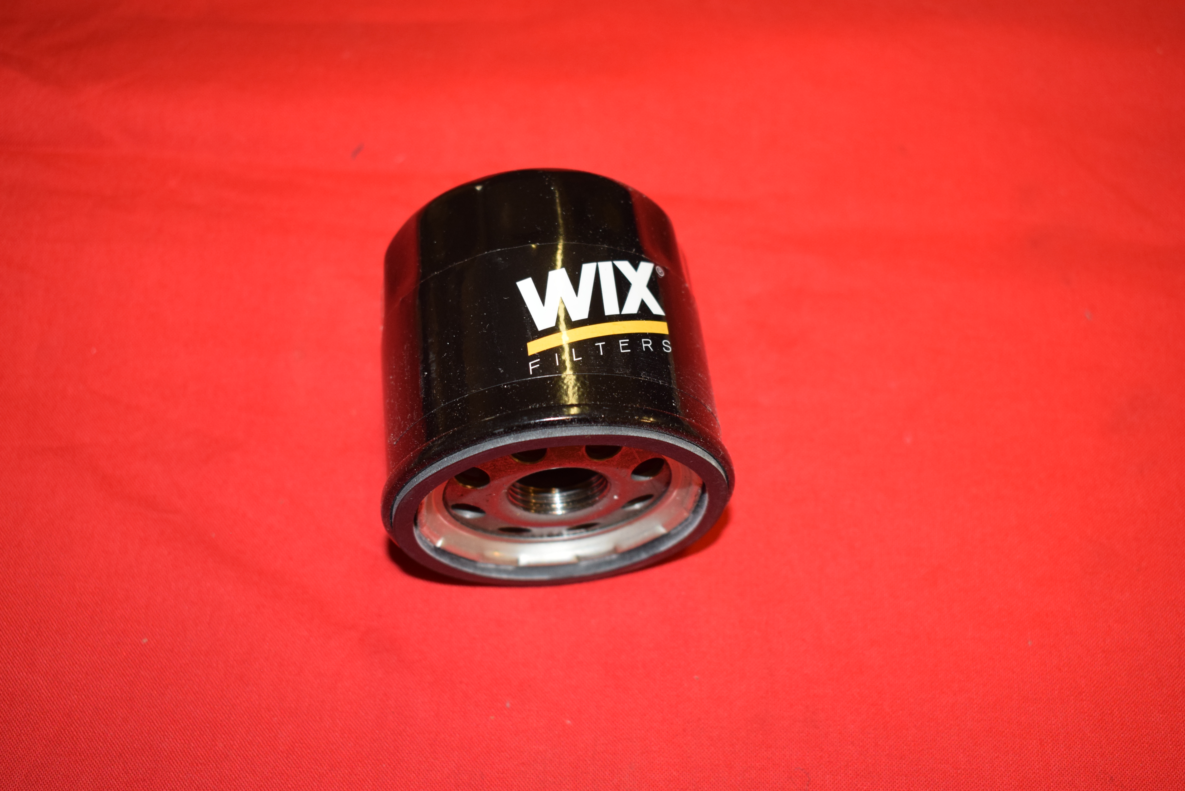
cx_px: 592
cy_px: 396
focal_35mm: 45
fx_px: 1482
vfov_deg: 29.9
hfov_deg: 43.6
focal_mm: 30
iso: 800
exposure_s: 1/125
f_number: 5
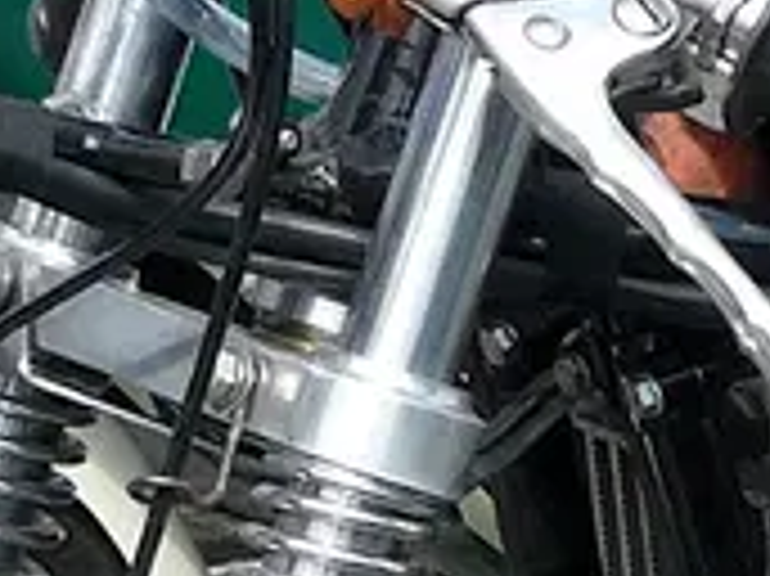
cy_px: 1346
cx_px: 1184
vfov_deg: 5.7
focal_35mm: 253
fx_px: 5624
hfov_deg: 7.7
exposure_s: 1/200
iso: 100
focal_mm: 6
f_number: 5
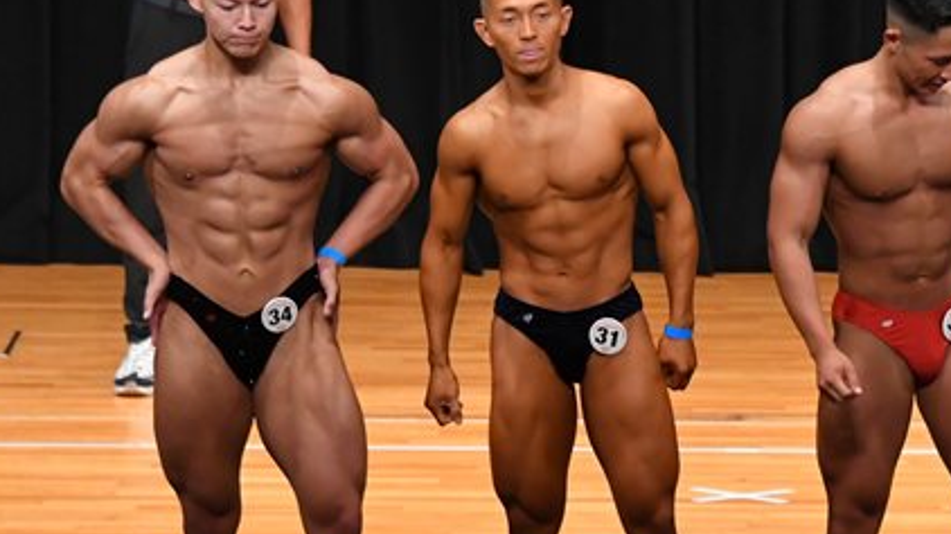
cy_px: 279
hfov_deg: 6.0
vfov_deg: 3.4
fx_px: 9075
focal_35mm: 360
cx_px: 844
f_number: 5.6
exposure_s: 1/400
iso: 4000
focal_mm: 125
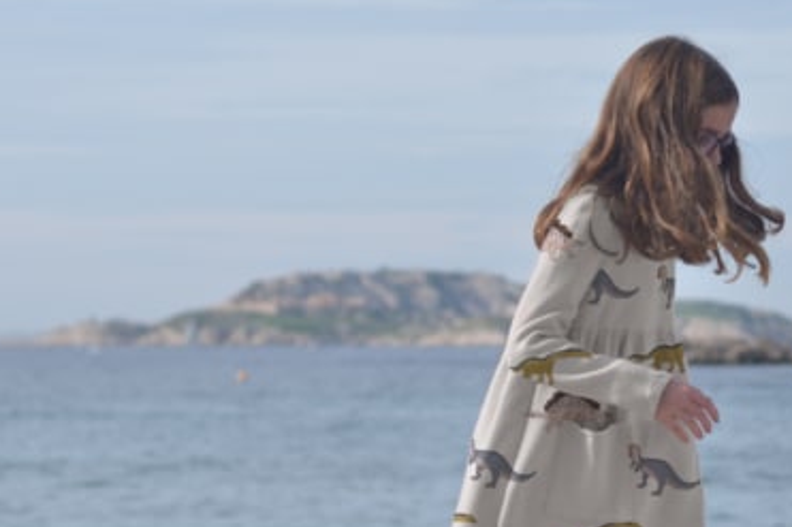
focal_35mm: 155
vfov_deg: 8.8
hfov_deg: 13.1
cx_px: 717
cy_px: 349
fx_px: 3408
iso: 200
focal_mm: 50
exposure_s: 1/4000
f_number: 3.2
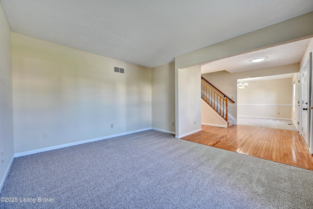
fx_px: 122
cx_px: 156
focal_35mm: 14
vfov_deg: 81.2
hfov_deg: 104.3
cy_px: 104
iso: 250
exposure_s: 1/4
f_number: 8
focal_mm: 14
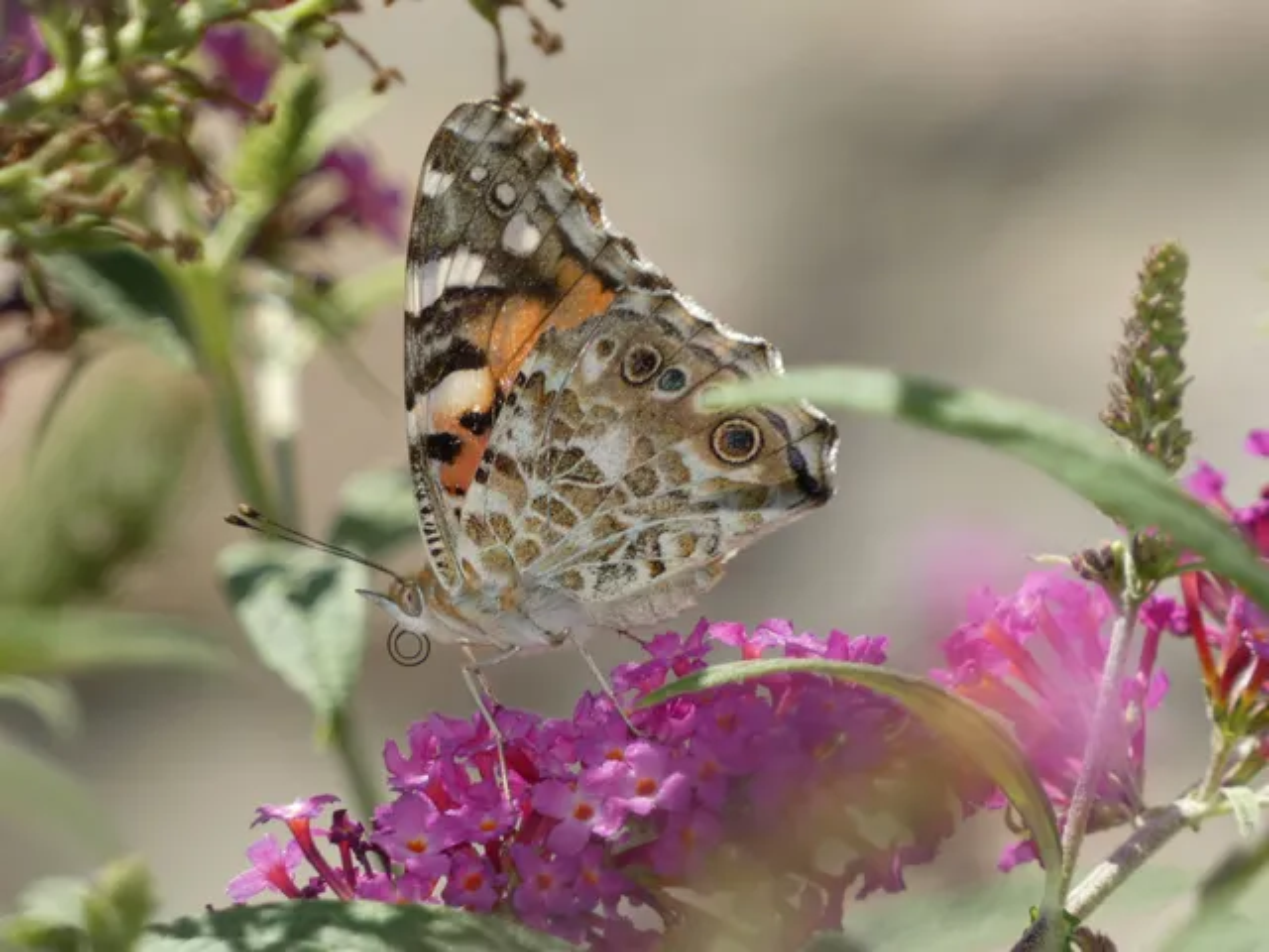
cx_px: 634
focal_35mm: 757
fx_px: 27751
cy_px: 476
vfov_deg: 2.0
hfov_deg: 2.6
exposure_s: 1/250
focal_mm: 135.6
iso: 80
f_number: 5.6
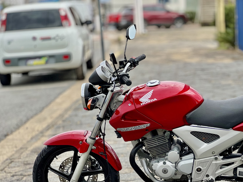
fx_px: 856
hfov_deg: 16.0
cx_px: 191
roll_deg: +3.1
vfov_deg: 12.1
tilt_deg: -8.8
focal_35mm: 122
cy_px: 135
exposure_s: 1/121
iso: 32
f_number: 2.8
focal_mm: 9
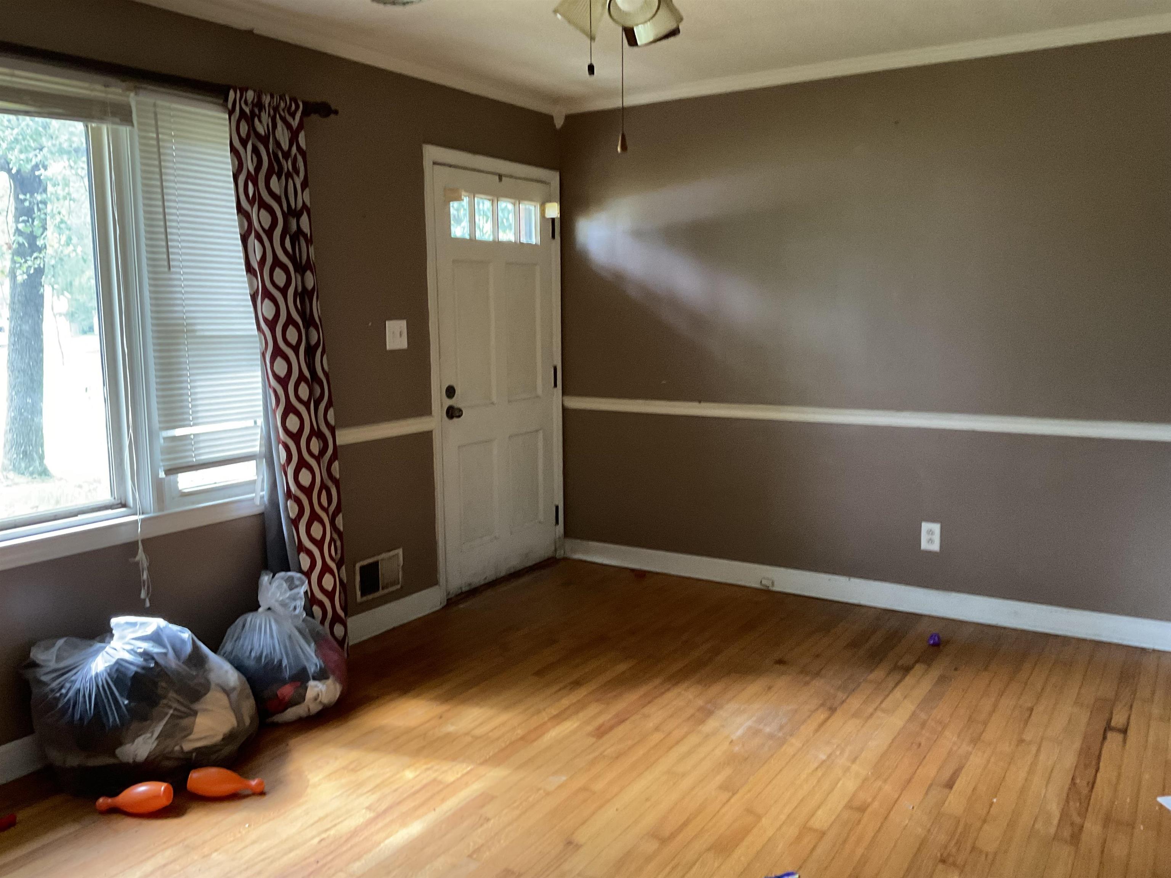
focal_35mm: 29
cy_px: 439
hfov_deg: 61.7
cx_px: 586
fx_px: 981
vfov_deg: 48.2
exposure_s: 1/42
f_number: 1.8
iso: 320
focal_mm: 3
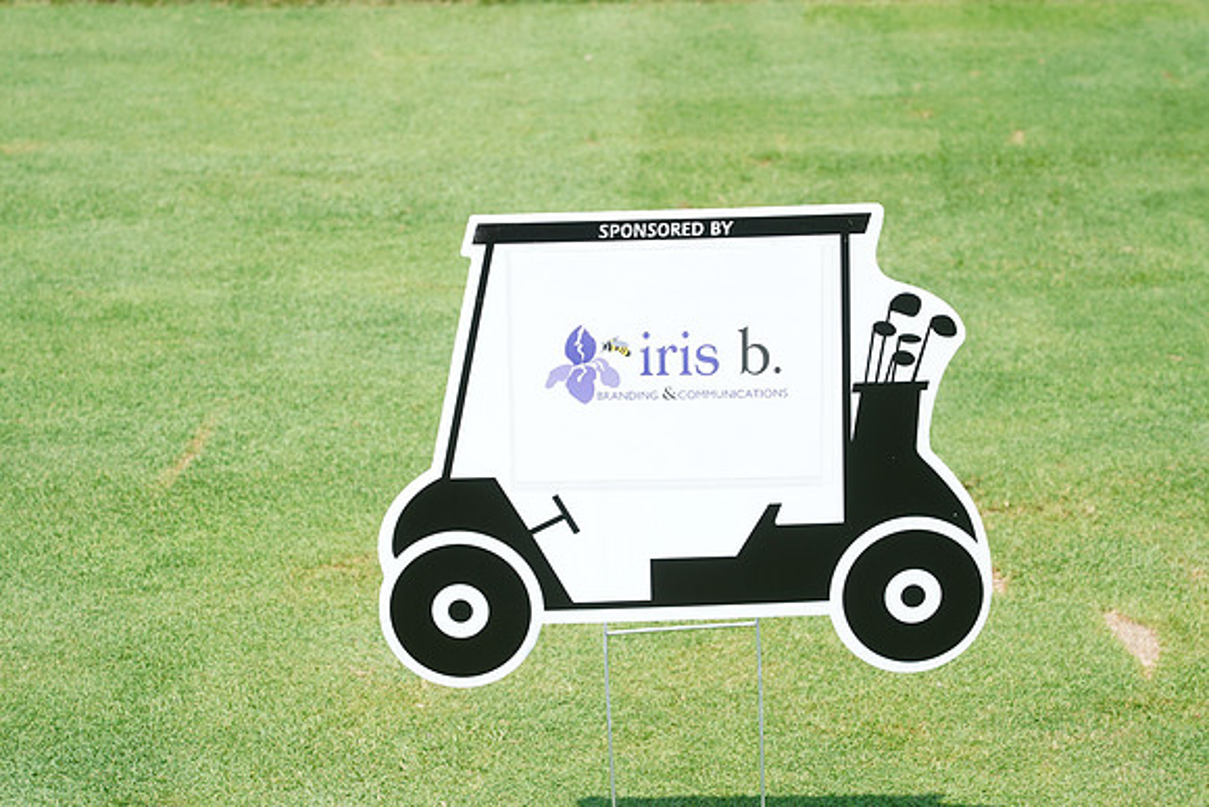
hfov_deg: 19.5
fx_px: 3527
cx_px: 604
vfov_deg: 13.0
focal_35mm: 105
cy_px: 404
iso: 200
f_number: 9
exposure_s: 1/200
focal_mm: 105
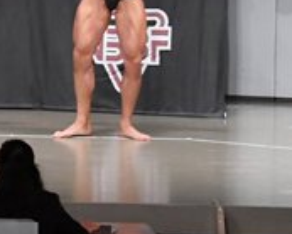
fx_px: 3047
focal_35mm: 352
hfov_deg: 5.4
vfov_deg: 4.4
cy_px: -17
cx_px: -300
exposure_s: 1/400
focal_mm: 56
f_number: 5.6
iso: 6400
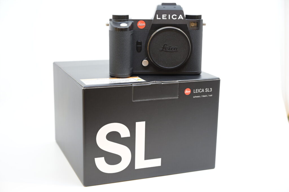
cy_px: 96
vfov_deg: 23.8
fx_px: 458
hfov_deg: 35.0
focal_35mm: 57
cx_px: 144
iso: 1250
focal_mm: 57
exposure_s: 1/160
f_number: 5.6
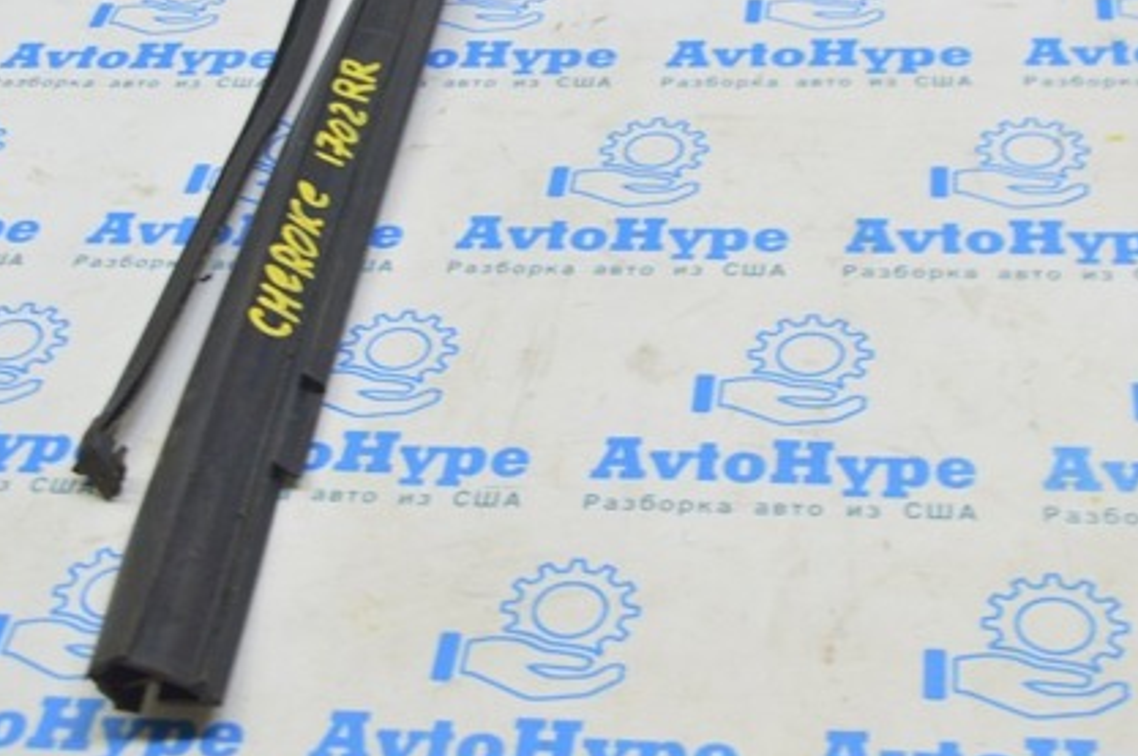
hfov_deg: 29.3
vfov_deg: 19.6
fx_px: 2179
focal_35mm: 69
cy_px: 247
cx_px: 538
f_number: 5.6
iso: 400
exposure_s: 1/20
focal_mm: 30
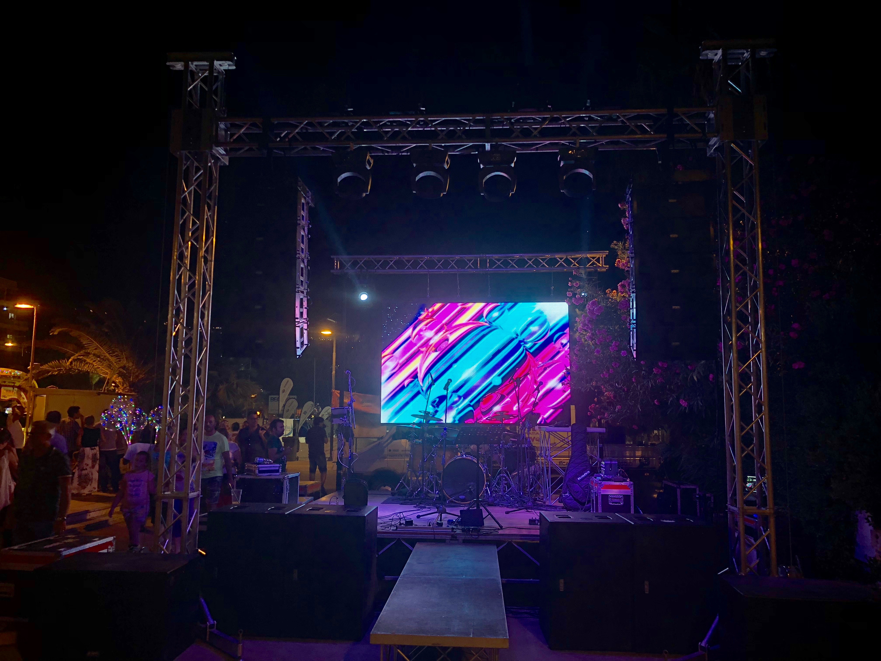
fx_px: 713
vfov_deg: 49.7
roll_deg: -0.8
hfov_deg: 63.4
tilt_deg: +6.3
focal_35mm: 28
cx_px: 440
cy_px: 330
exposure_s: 1/100
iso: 80
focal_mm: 3.99
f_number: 1.8
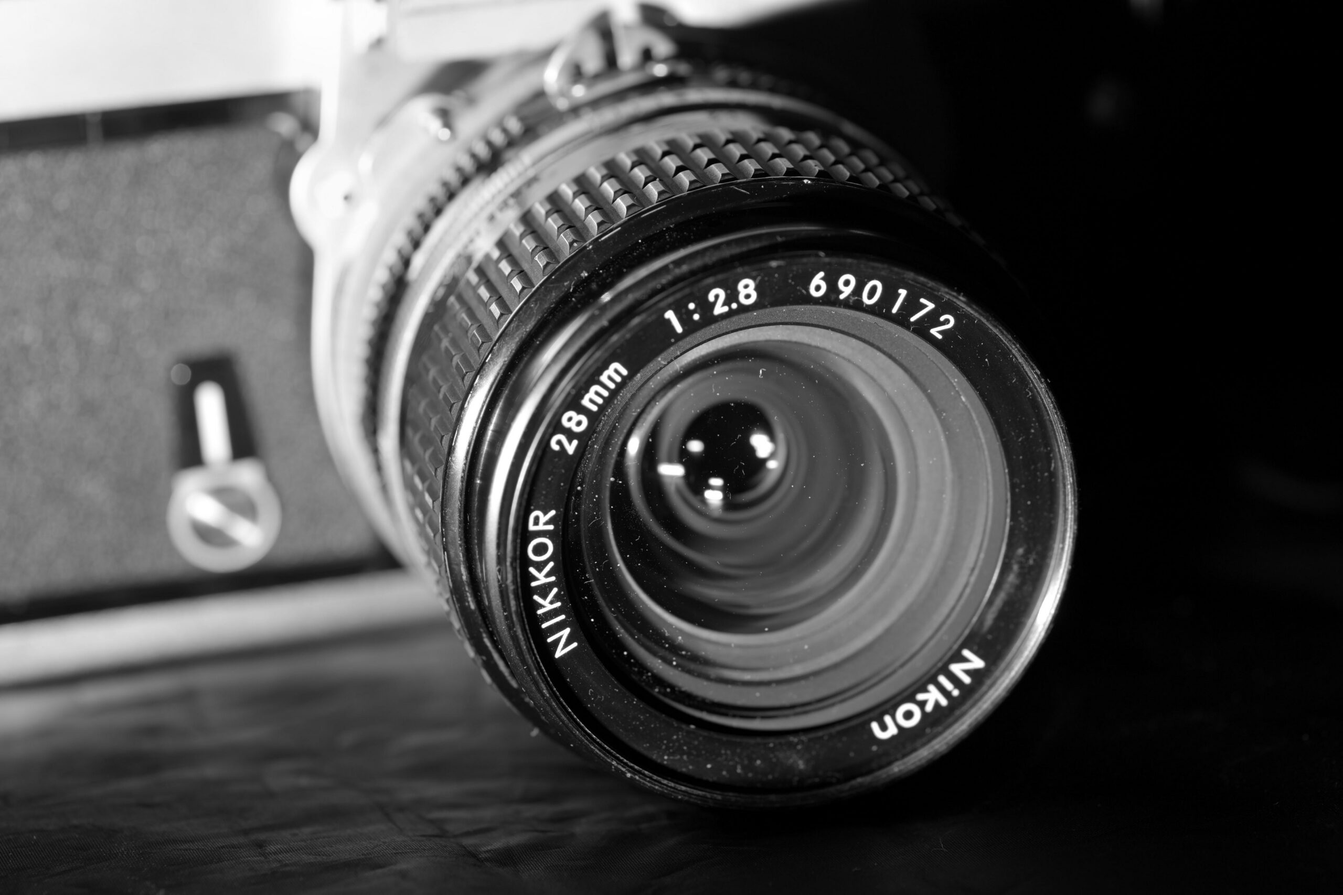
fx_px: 3730
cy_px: 448
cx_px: 672
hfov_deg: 20.4
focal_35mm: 100
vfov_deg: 13.7
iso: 100
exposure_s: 1/160
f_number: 8
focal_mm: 100
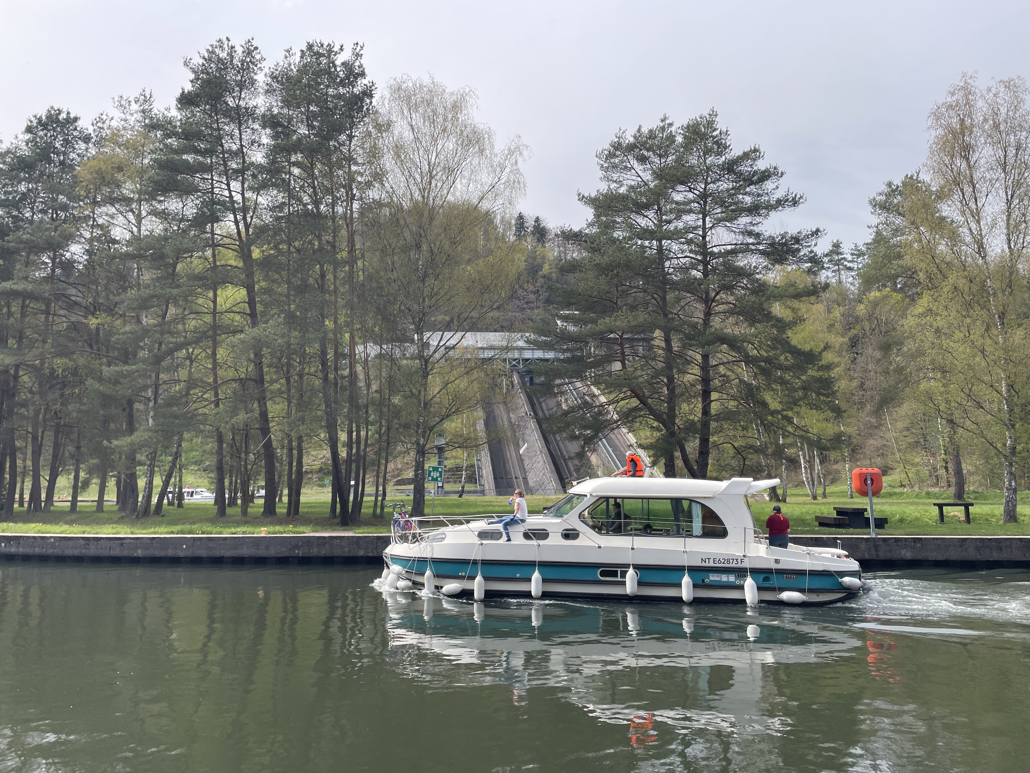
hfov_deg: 67.3
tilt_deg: +8.3
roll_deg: +0.6
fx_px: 774
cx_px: 515
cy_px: 386
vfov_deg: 53.1
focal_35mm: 26
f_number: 1.6
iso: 32
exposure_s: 1/2092
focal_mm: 4.2
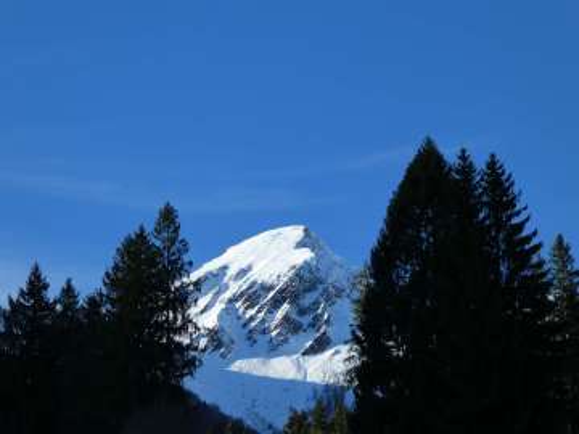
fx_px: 1639
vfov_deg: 15.1
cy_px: 217
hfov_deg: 20.0
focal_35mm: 98
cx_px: 290
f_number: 5
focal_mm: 17.5
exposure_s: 1/500
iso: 80
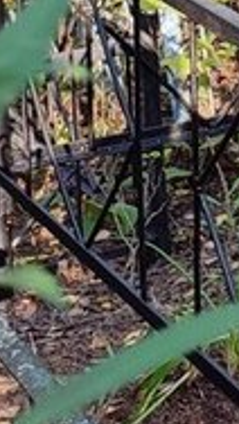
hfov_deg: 7.3
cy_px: -5
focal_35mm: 148
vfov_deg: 14.3
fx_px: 1664
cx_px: 699
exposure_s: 1/100
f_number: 1.9
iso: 76
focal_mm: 6.04
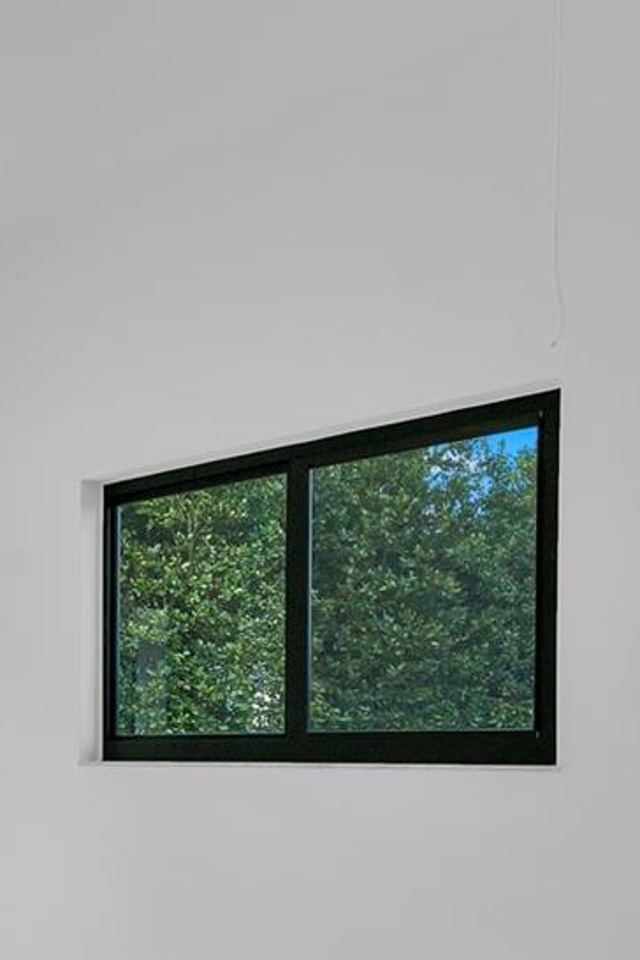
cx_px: -322
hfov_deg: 24.9
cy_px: 768
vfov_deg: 45.0
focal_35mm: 41
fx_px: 1093
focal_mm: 14
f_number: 8
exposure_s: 1/50
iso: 400
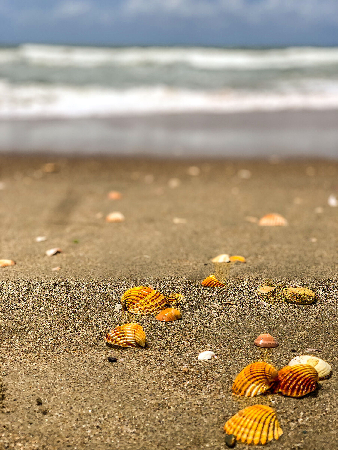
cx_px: 169
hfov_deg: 28.0
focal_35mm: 52
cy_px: 225
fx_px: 677
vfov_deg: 36.8
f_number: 2.4
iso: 16
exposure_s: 1/2519
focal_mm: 6
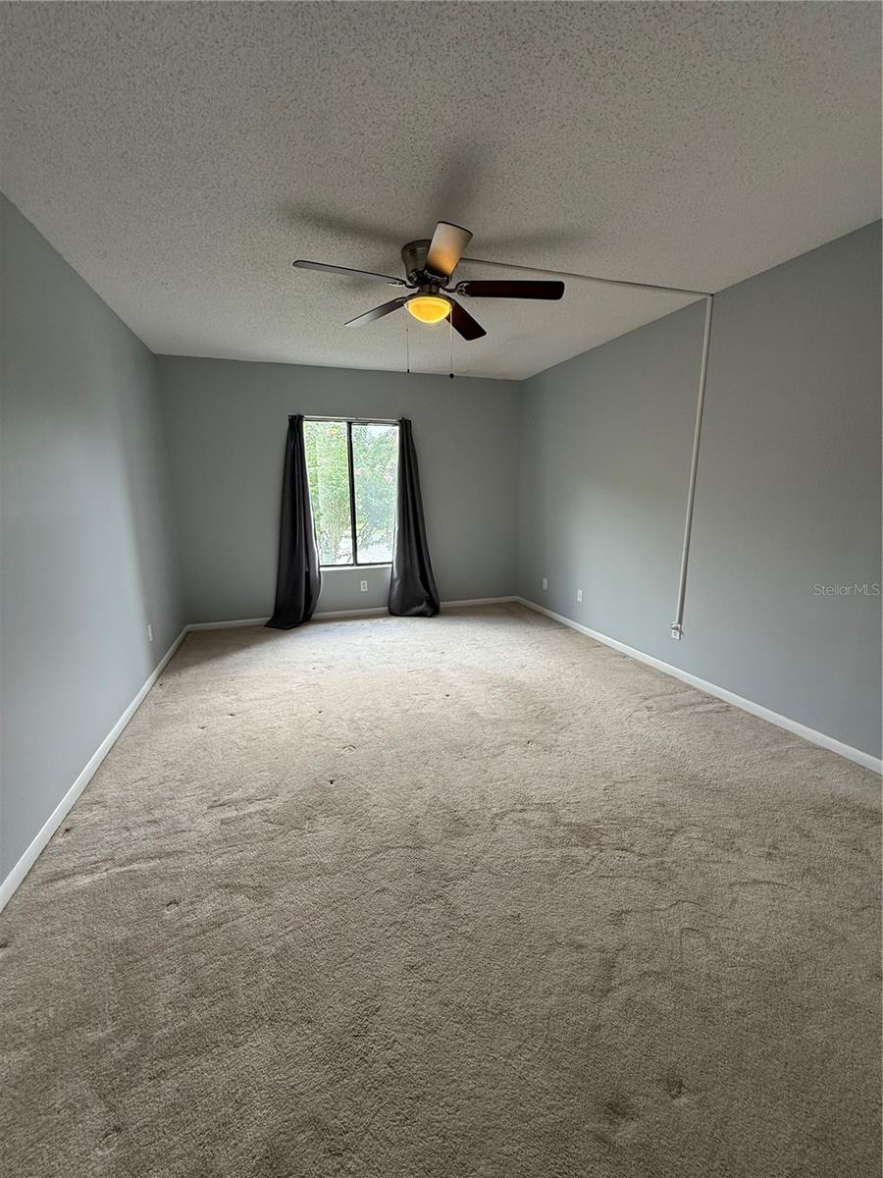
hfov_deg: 85.7
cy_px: 589
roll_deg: +0.5
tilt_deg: -10.7
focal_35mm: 14
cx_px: 442
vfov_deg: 102.1
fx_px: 476
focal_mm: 2.22
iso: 125
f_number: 2.2
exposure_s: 1/120
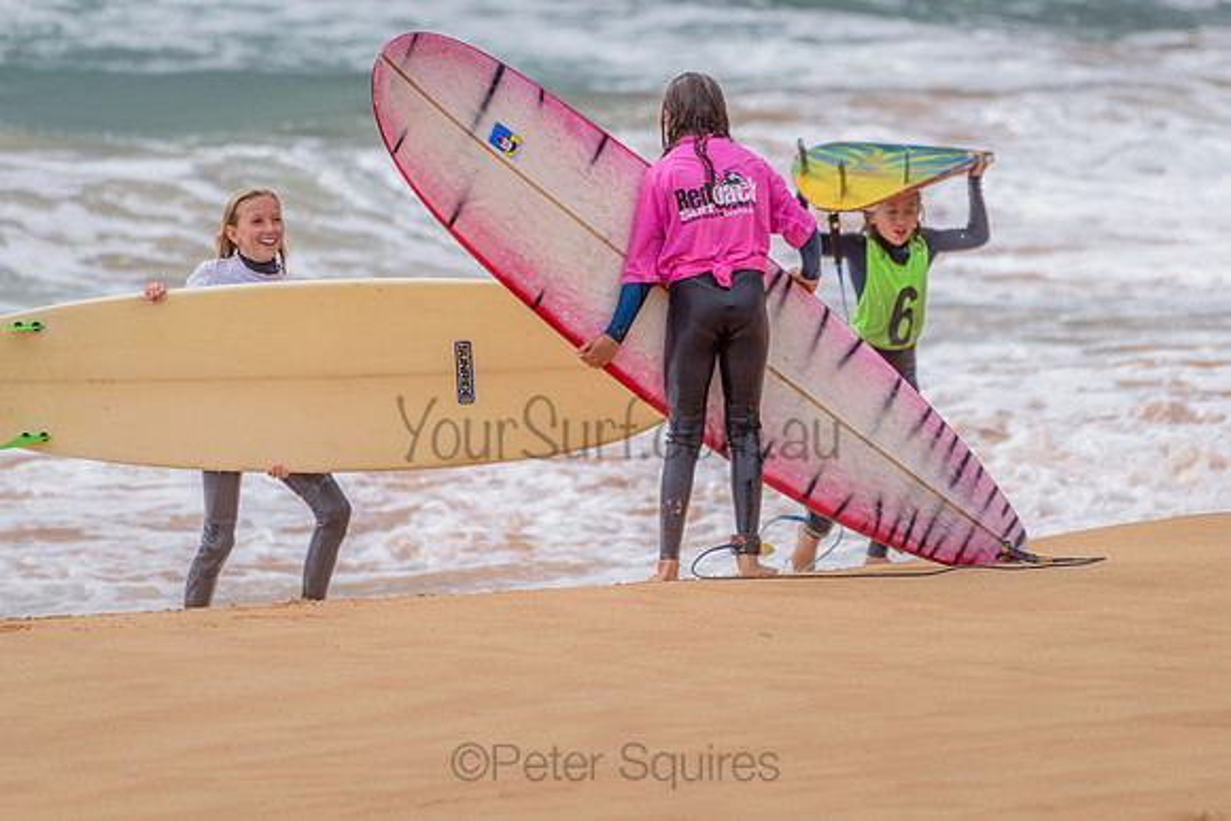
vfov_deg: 2.2
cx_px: 755
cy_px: 345
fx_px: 20966
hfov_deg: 3.4
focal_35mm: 613
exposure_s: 1/2000
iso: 400
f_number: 5.6
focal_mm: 500
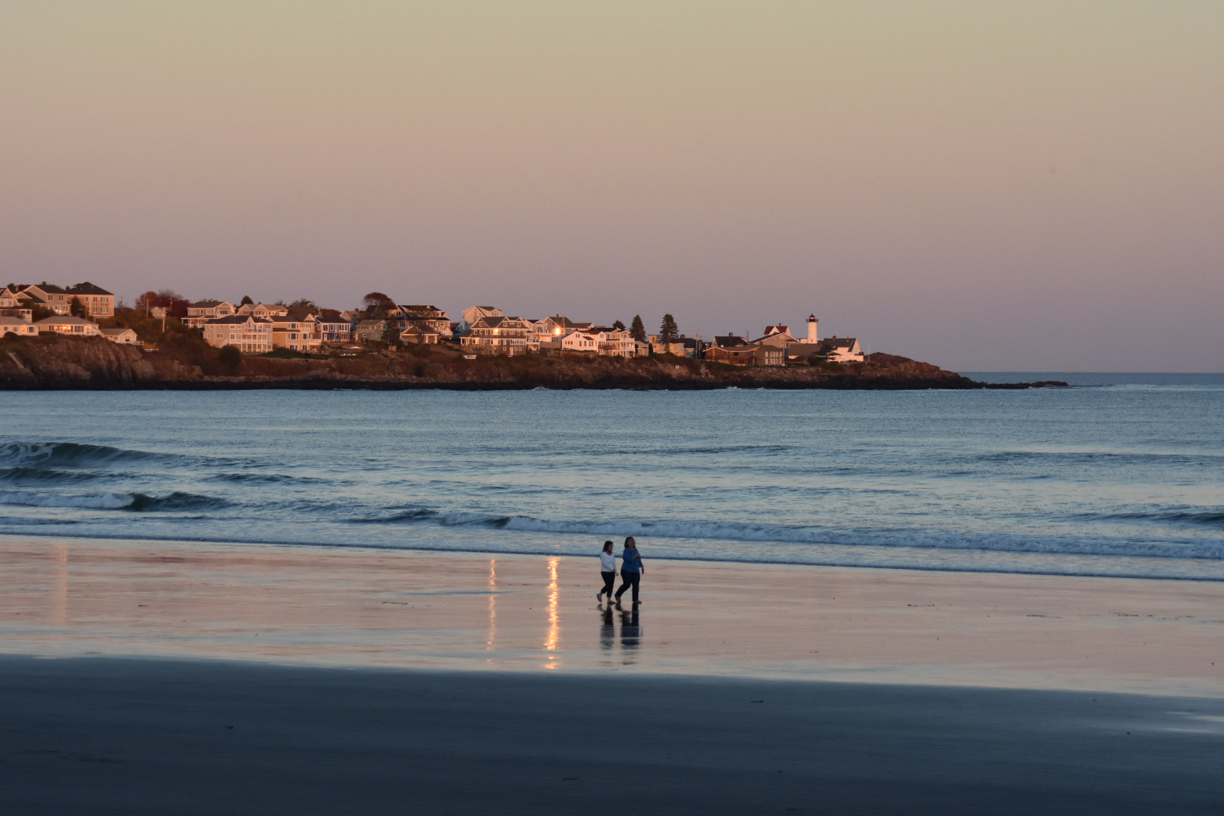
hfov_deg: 13.0
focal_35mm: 158
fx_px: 5355
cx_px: 612
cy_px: 408
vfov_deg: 8.7
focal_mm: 105
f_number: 7.1
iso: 800
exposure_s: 1/800
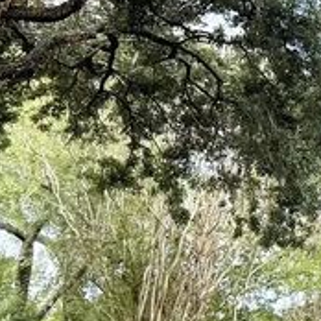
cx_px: 932
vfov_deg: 14.0
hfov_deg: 10.4
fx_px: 1311
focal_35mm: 125
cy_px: 164
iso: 100
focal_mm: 6.76
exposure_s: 1/1060
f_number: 1.78
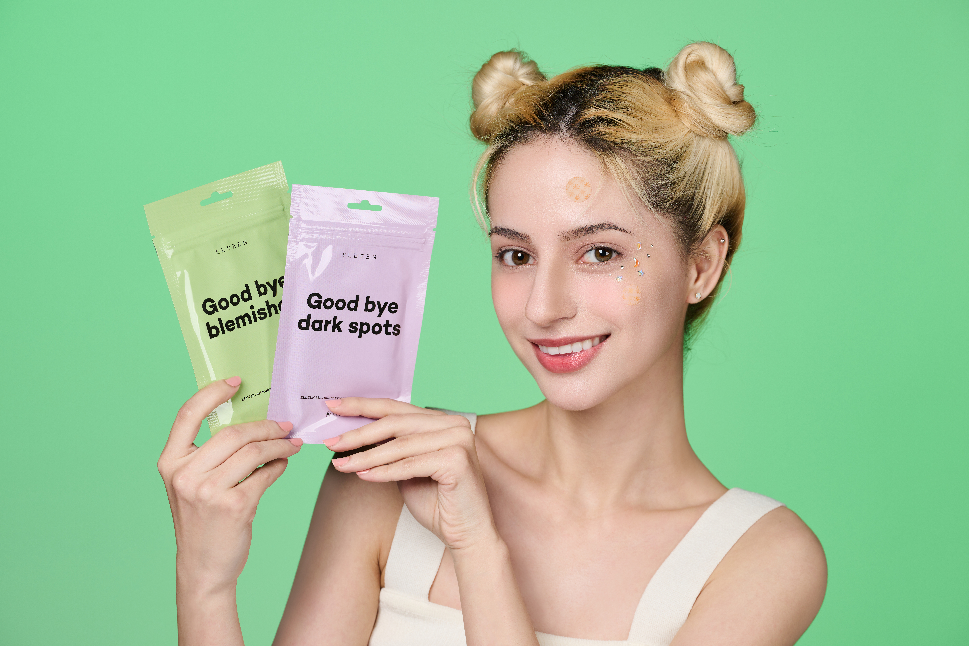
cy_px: 323
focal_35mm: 105
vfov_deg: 13.0
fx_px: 2826
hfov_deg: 19.5
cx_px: 484
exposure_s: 1/125
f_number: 7.1
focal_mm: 105
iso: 160
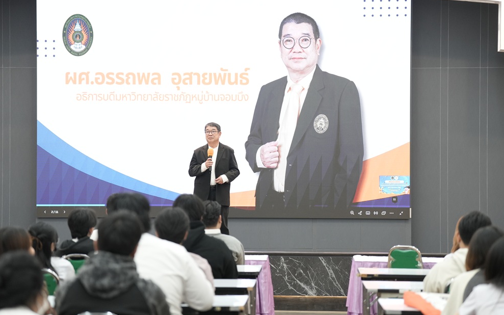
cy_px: 151
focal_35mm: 103
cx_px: 251
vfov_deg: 12.7
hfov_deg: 20.2
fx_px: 1415
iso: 1600
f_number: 2.8
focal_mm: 100
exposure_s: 1/200
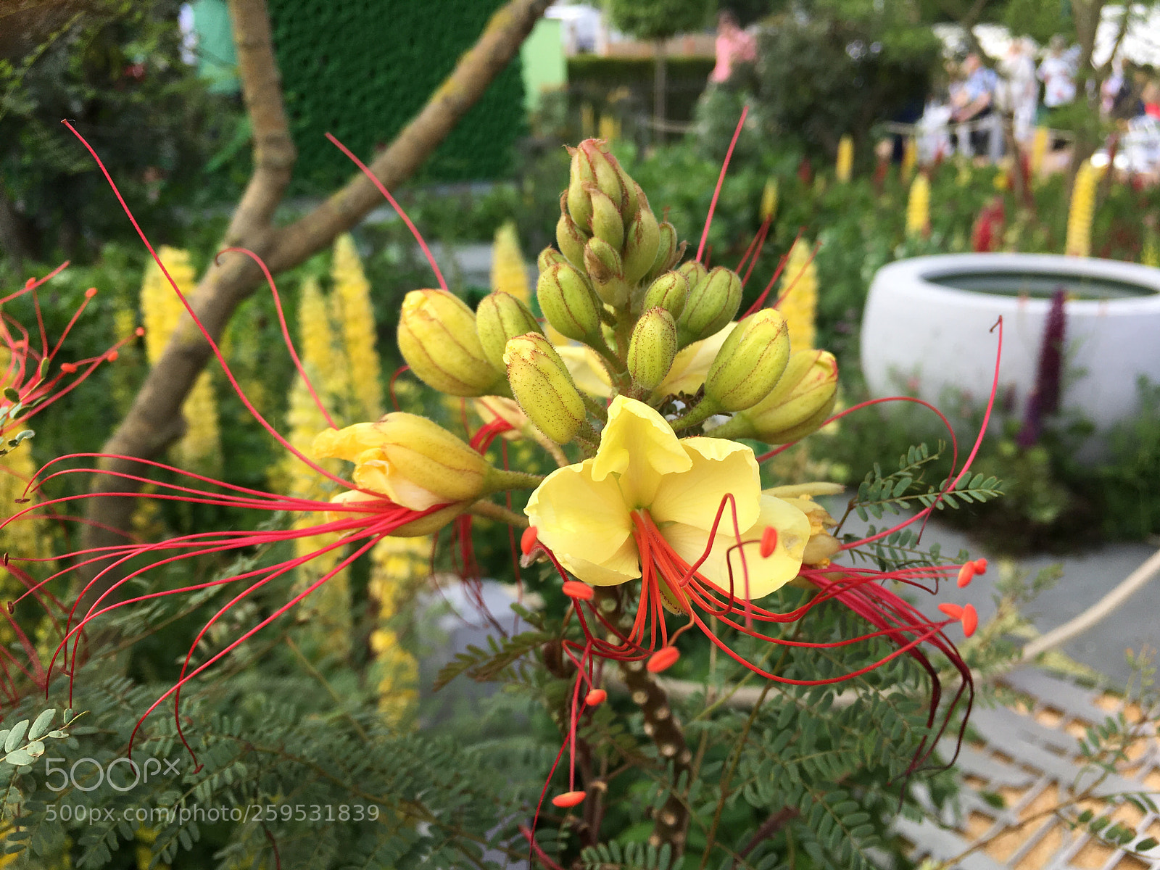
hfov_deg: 61.7
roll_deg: +0.7
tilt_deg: -19.7
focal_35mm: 29
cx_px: 580
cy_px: 435
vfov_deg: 48.2
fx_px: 972
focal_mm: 4.15
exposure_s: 1/425
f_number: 2.2
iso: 25
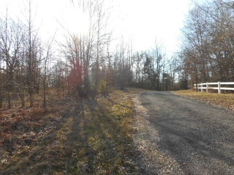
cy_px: 88
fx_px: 169
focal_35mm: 25
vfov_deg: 54.9
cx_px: 117
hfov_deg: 69.4
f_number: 3.7
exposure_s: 1/250
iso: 80
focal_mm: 4.5
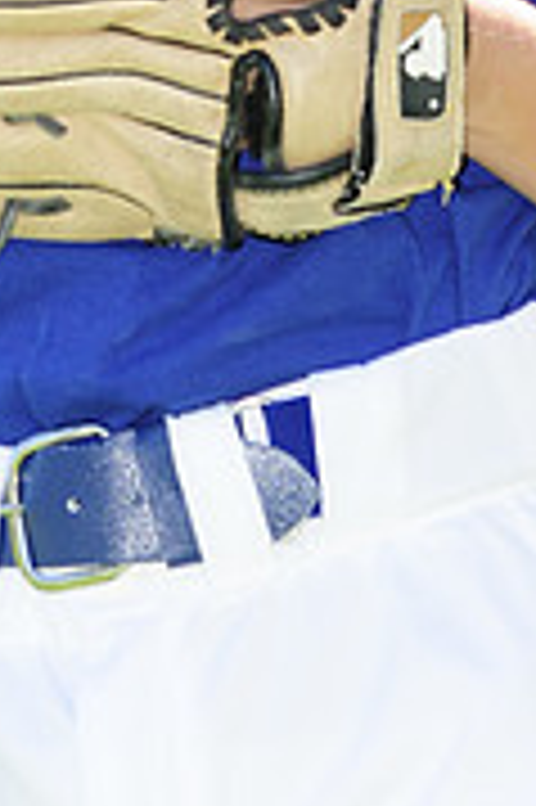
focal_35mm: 731
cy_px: -302
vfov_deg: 2.8
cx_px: 182
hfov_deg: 1.9
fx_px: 16356
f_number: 4
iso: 200
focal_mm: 150
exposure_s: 1/640
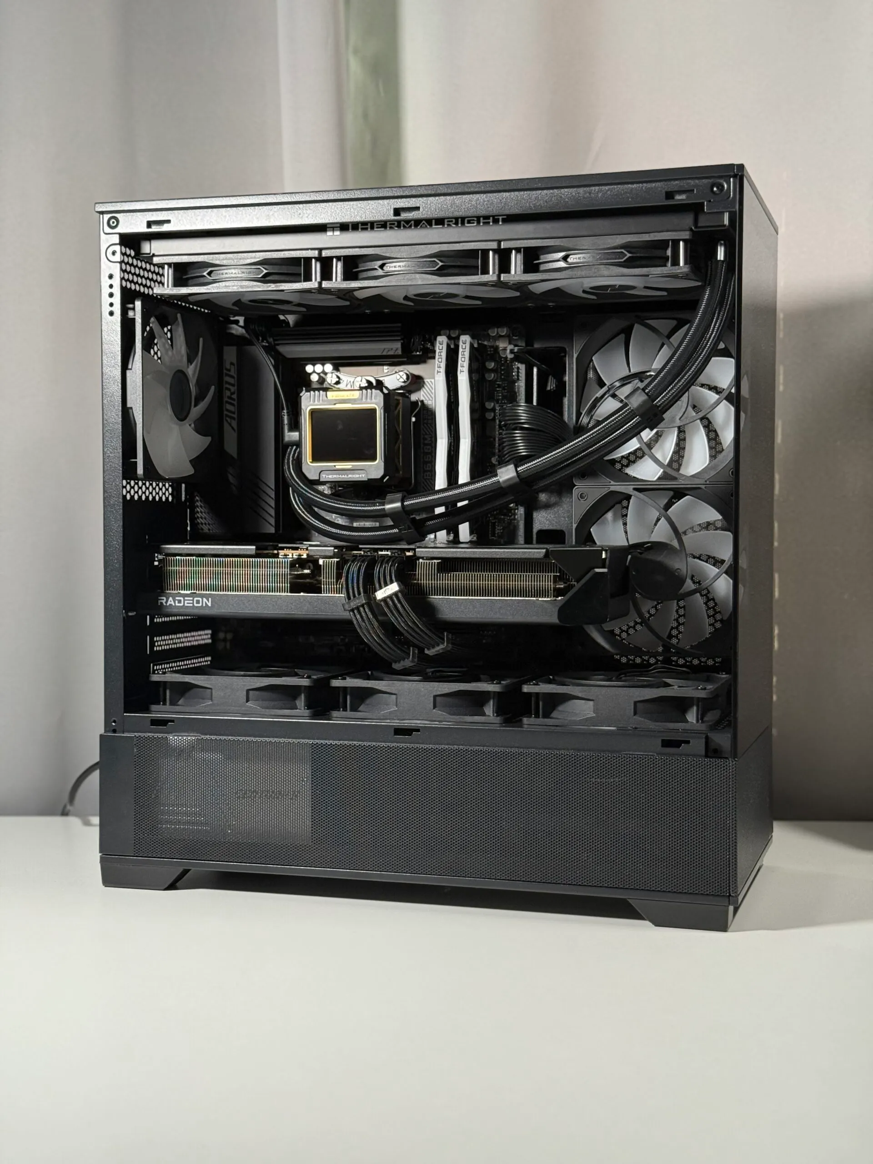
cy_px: 582
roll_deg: -0.3
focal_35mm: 48
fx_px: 1614
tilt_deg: -0.9
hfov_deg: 30.3
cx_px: 436
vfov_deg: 39.7
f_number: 1.78
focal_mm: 6.76
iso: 200
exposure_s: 1/60
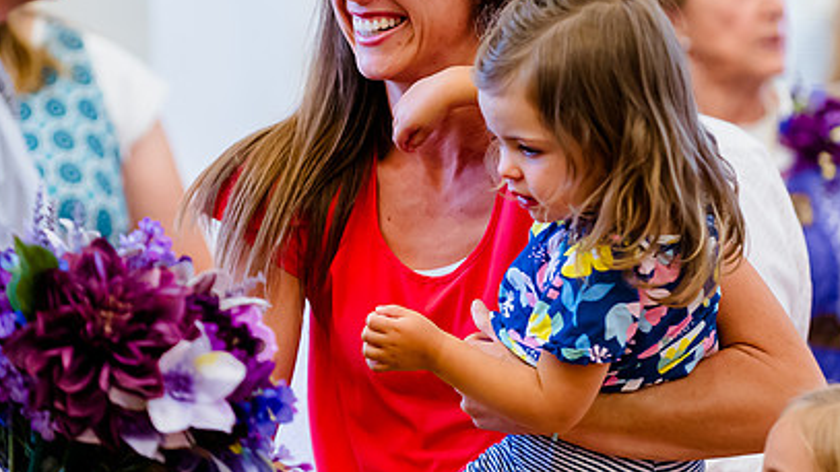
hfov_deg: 7.5
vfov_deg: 4.2
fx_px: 6415
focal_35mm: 288
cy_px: 56
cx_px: 413
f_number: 2.8
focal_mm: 160
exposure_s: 1/400
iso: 2000
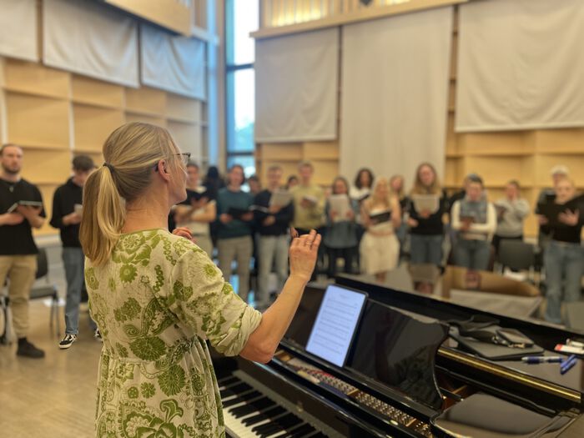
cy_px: 219
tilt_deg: -5.0
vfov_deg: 53.1
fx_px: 439
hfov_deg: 67.3
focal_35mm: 26
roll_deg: -0.8
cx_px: 292
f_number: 1.6
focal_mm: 4.2
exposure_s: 1/50
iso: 100
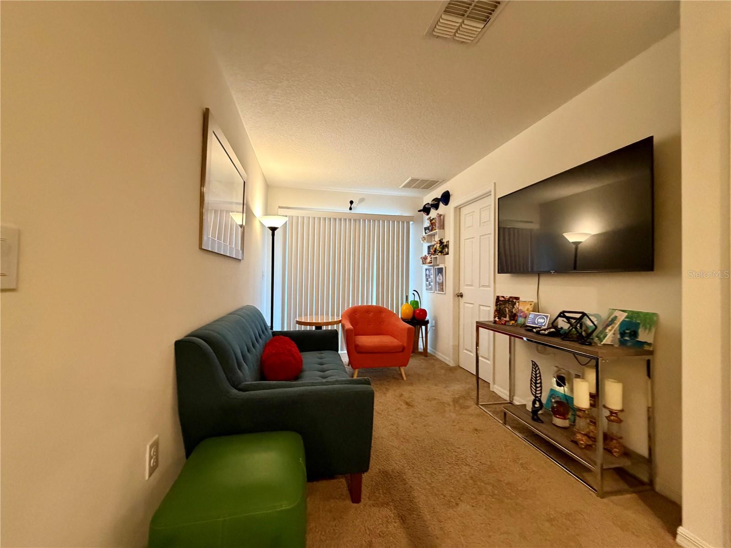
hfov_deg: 102.1
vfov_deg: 85.7
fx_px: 296
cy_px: 274
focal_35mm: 14
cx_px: 366
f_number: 2.2
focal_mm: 2.22
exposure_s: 1/59
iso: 800
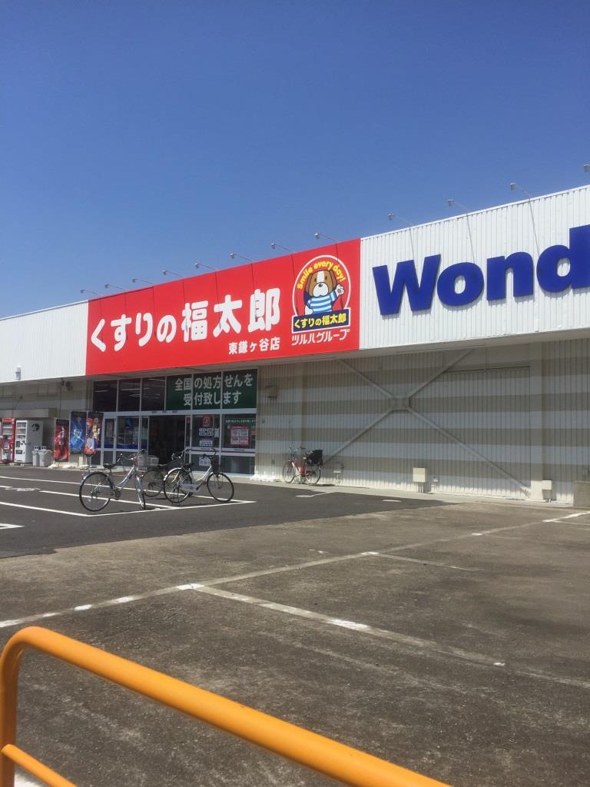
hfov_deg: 48.2
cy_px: 394
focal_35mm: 29
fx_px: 659
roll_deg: -0.5
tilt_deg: +4.6
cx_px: 295
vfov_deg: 61.7
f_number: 2.2
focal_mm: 4.15
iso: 32
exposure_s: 1/3300
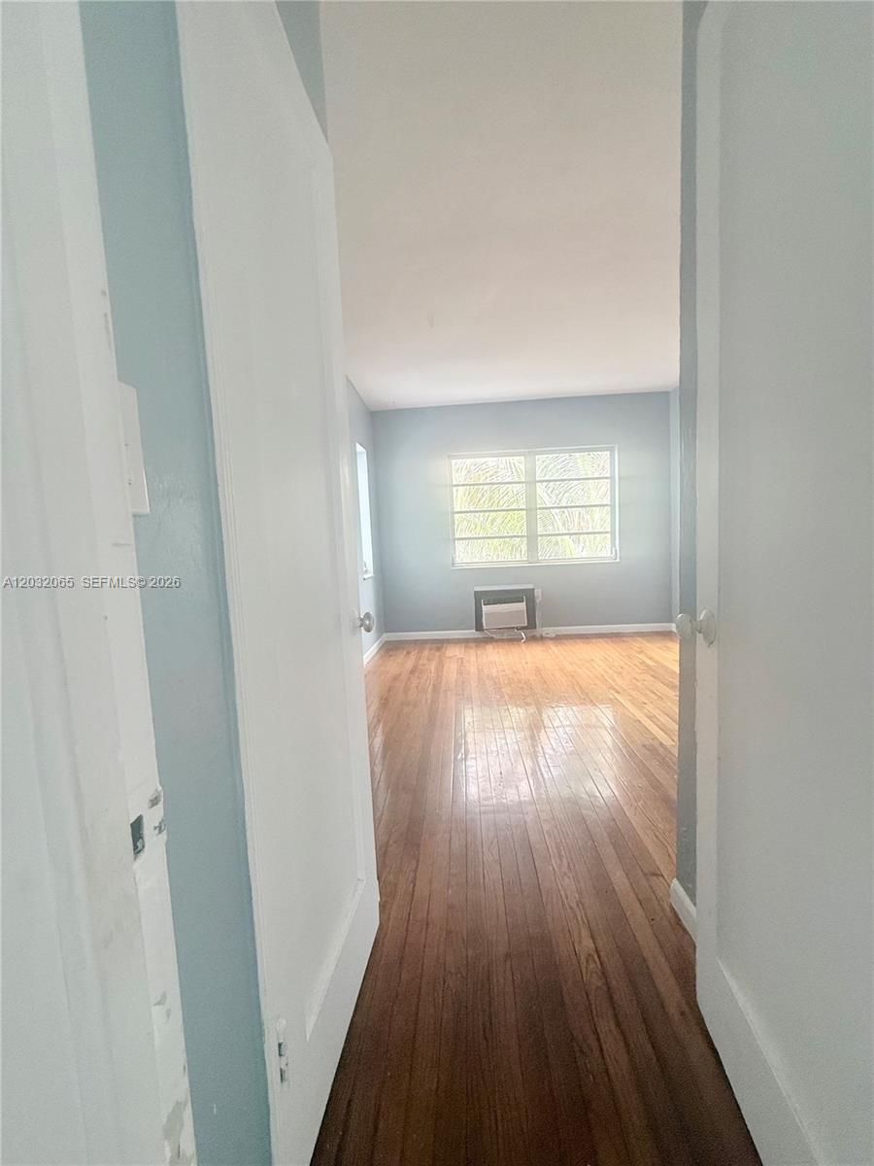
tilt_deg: -3.3
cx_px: 437
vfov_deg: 102.1
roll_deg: +2.5
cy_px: 583
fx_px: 471
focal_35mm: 14
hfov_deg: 85.7
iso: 200
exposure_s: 1/99
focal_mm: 2.22
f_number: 2.2
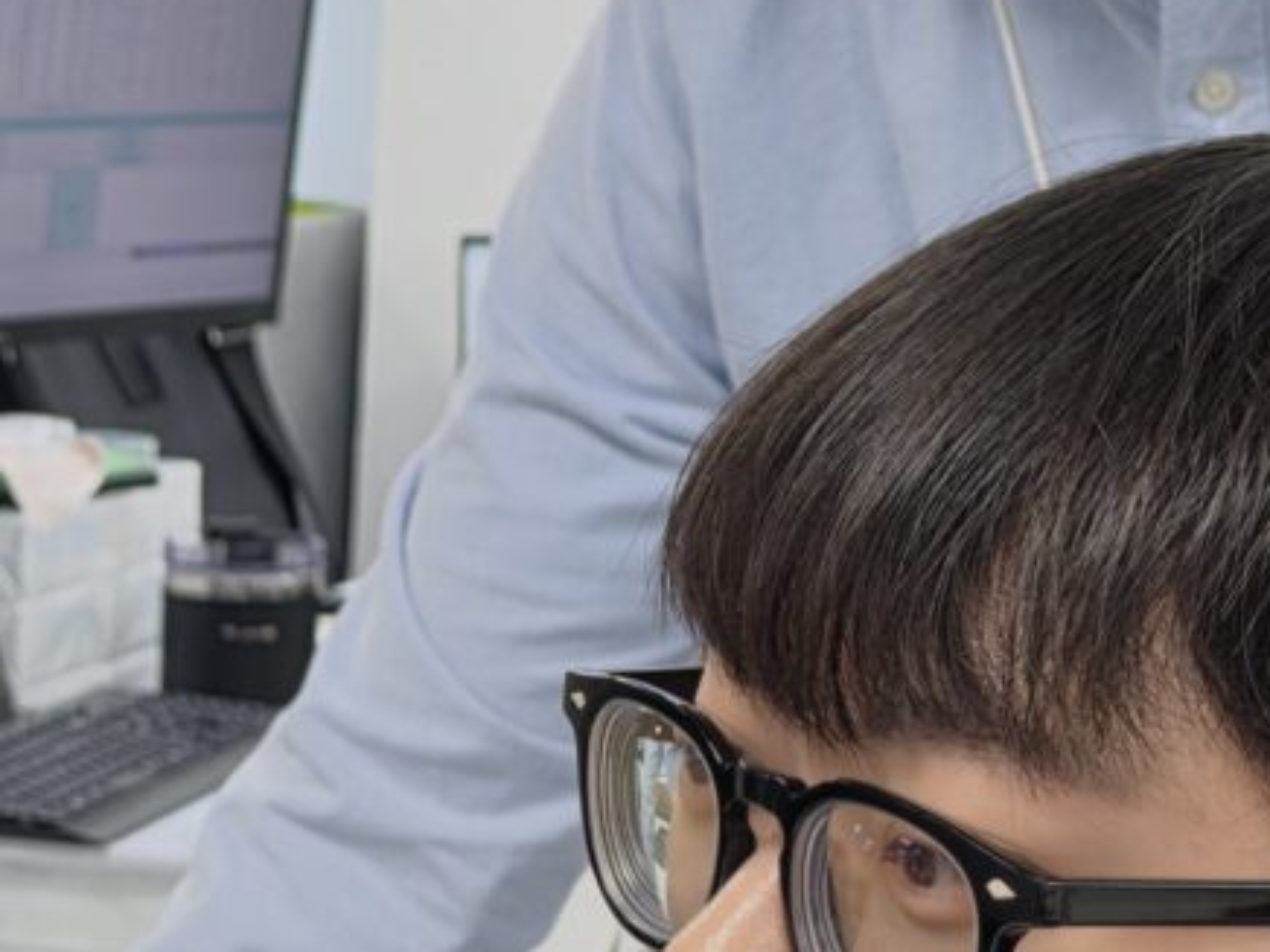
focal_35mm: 135
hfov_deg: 14.2
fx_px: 4953
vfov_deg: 10.9
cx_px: -186
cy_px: 798
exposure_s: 1/120
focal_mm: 6.5
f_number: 1.4
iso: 50
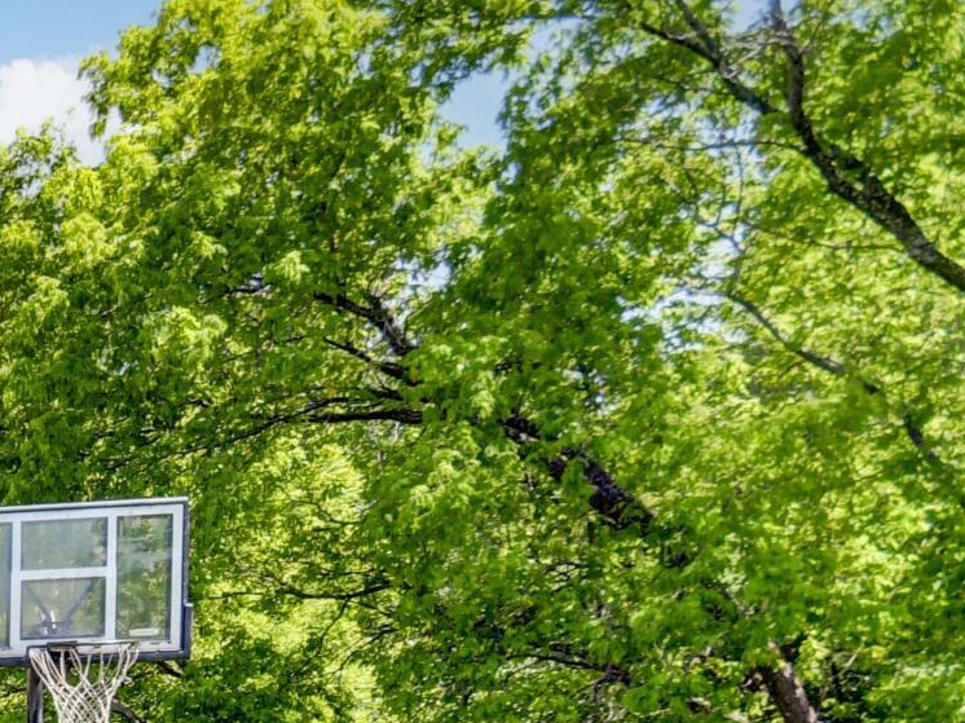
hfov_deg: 21.7
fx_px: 1616
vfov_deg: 22.1
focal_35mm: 58
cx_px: -762
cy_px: 991
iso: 400
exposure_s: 1/1000
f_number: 8
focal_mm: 10
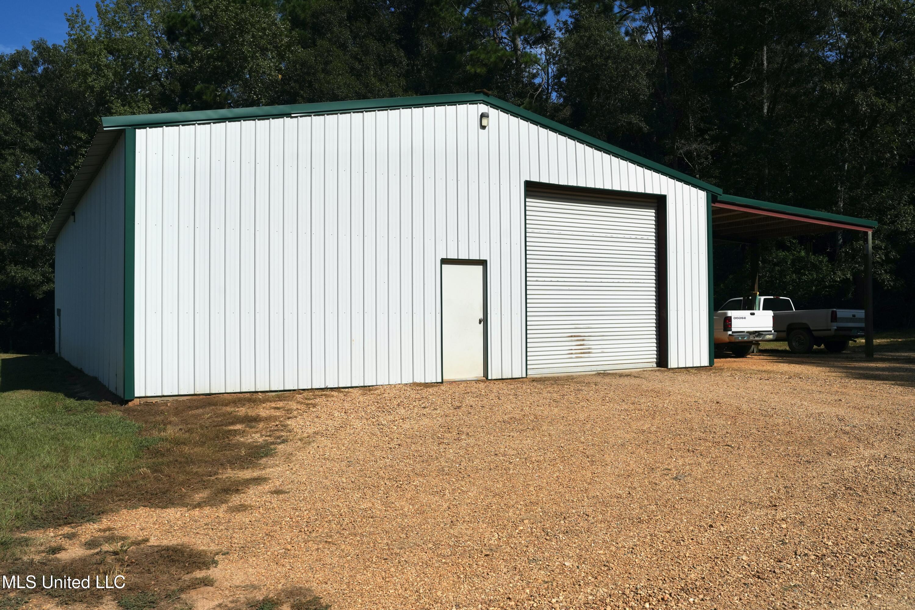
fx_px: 762
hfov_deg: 61.9
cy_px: 305
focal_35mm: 30
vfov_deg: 43.6
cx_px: 458
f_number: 8
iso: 320
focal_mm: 30
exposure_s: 1/2000
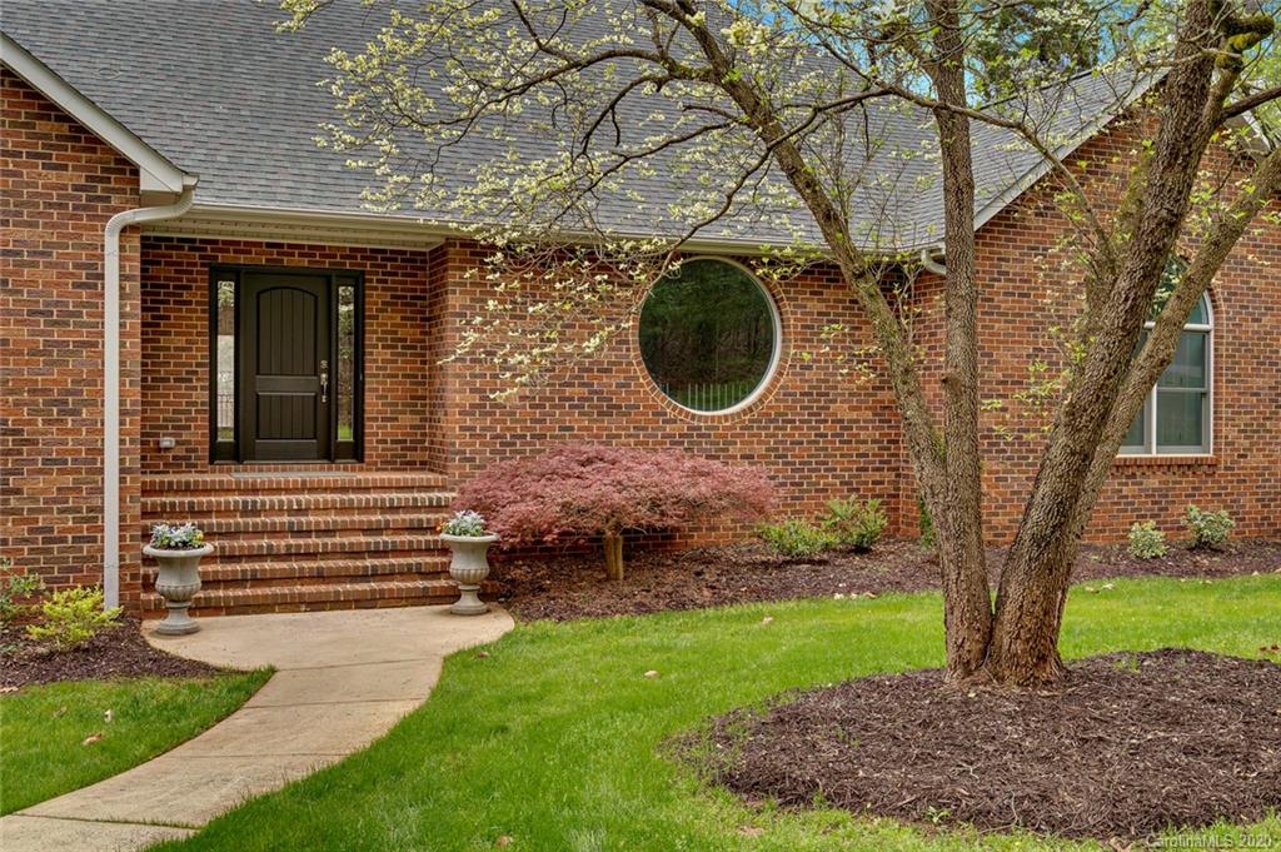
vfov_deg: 37.8
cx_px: 640
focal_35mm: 35
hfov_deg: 54.5
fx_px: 1244
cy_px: 426
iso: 100
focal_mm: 35
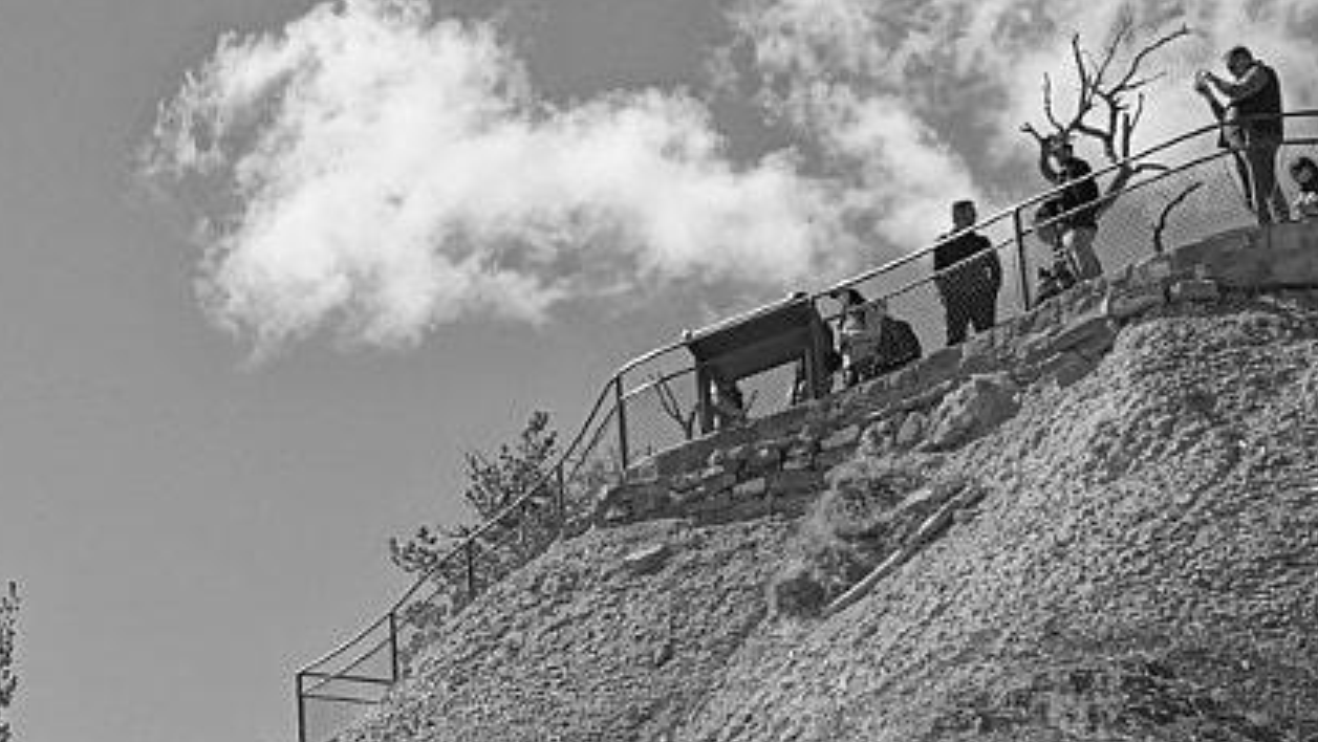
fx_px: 3915
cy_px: 918
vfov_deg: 10.6
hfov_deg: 18.3
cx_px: -198
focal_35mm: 112
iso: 100
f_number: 5.6
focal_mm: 28
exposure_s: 1/640
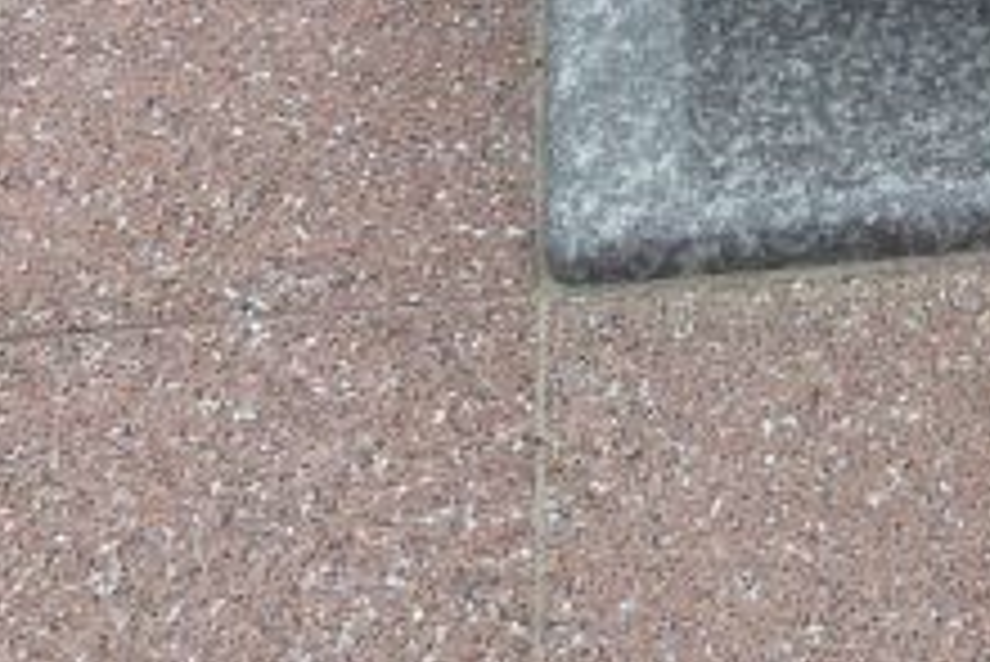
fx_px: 3330
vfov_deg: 10.1
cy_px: -842
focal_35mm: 121
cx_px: 1125
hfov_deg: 16.3
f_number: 4
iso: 80
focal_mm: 4.1
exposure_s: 1/320
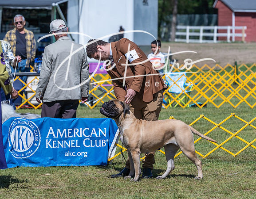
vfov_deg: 6.3
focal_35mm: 241
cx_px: 129
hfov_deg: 8.1
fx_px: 1810
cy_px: 98
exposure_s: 1/640
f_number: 6.3
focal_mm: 200
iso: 100
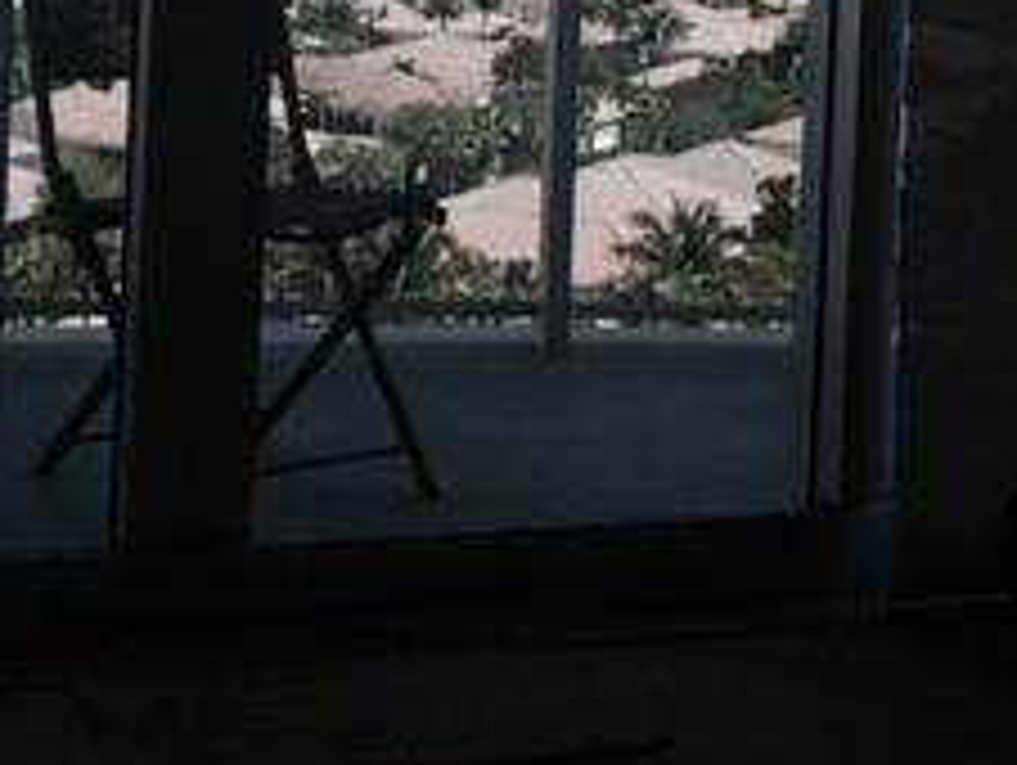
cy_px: -130
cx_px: 459
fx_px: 2412
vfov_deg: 17.3
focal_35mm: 82
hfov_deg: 23.8
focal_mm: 4.15
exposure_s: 1/1064
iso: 32
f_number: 2.2
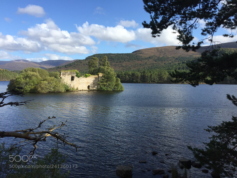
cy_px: 89
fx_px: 199
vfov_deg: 48.2
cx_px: 118
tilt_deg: -3.3
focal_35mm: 29
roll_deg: -2.7
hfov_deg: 61.7
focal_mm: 4.15
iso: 32
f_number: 2.2
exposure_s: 1/1721
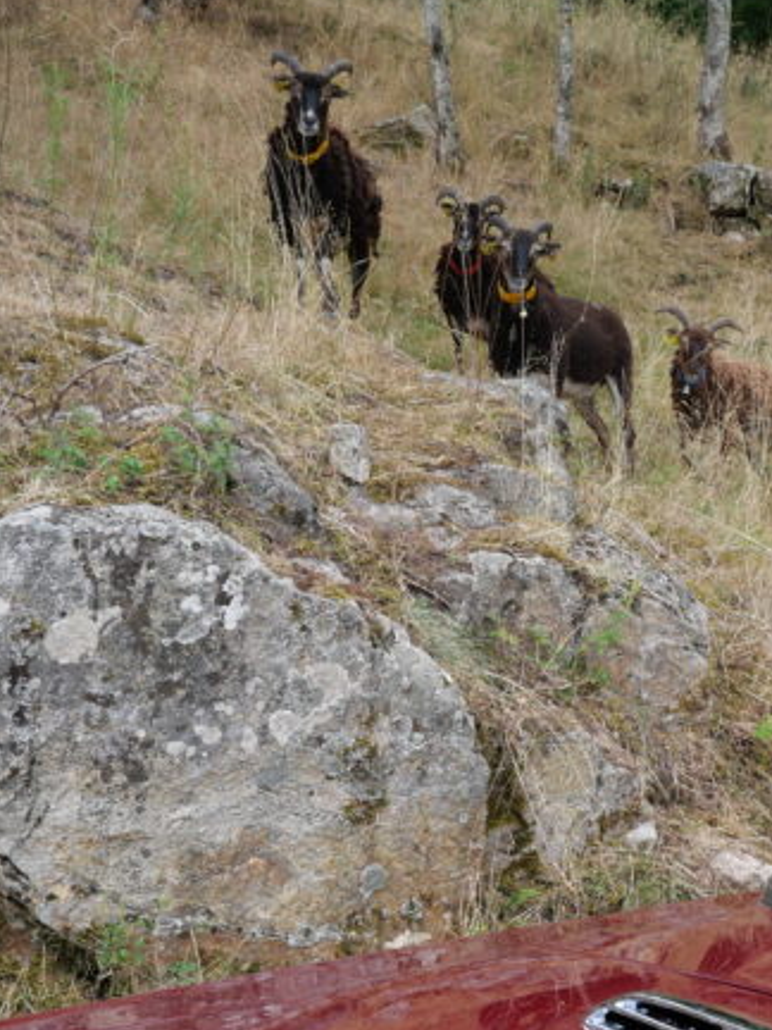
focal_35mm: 63
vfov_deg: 30.4
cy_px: 713
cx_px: 708
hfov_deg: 22.7
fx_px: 1873
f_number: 5
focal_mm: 17
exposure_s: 1/200
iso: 200
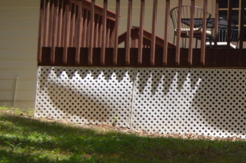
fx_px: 1188
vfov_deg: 7.8
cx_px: 572
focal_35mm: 174
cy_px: 7
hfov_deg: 10.4
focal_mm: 24
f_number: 5
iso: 100
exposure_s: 1/200
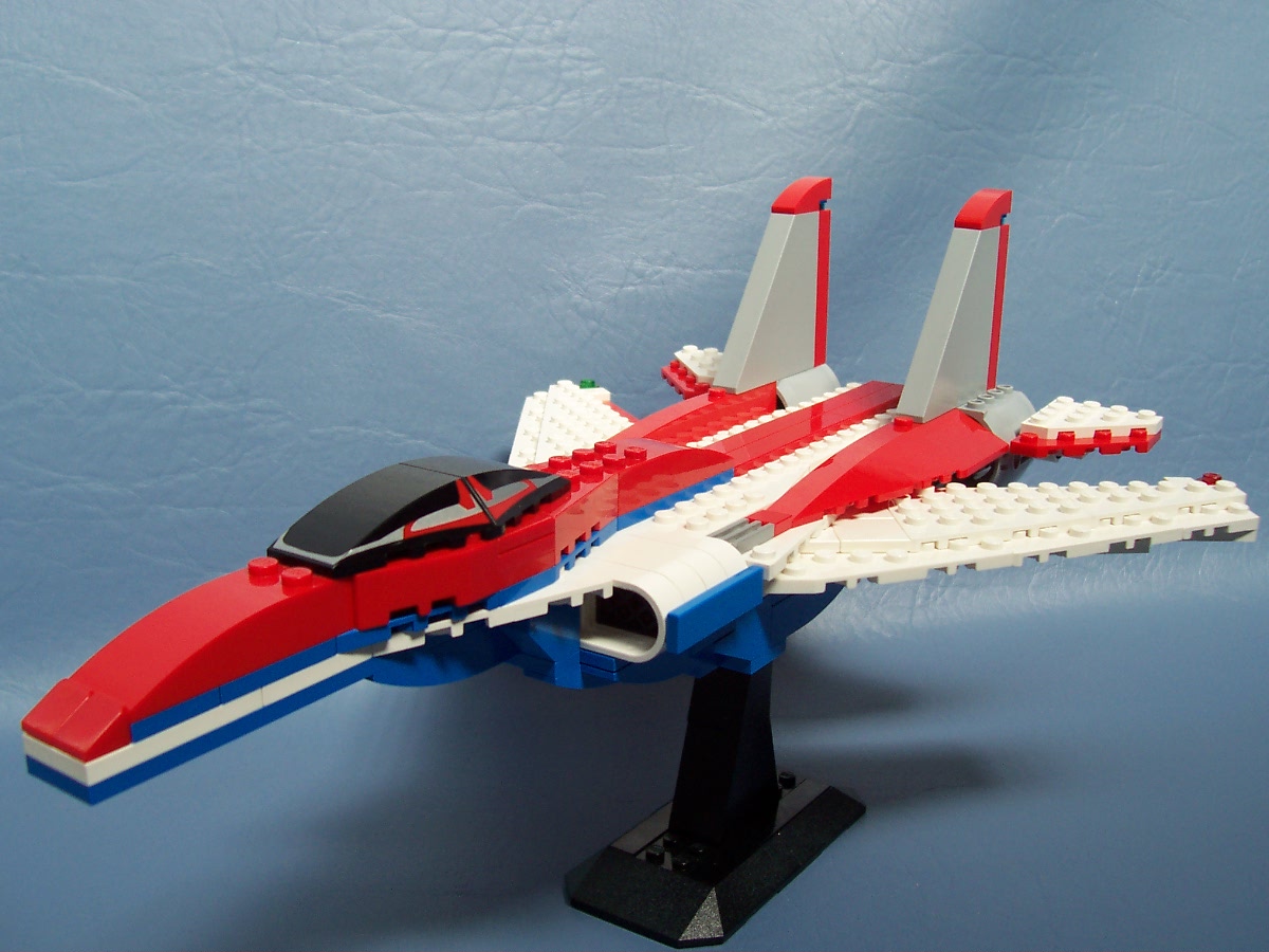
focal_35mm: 37
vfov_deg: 38.7
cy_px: 476
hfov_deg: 50.1
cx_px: 634
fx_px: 1356
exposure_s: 1/180
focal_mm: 5.6
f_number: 2.8
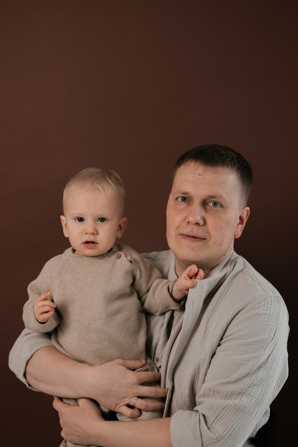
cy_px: 224
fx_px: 1054
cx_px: 149
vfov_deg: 23.9
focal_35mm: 85
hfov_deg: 16.1
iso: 320
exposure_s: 1/250
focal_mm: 85
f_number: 2.5
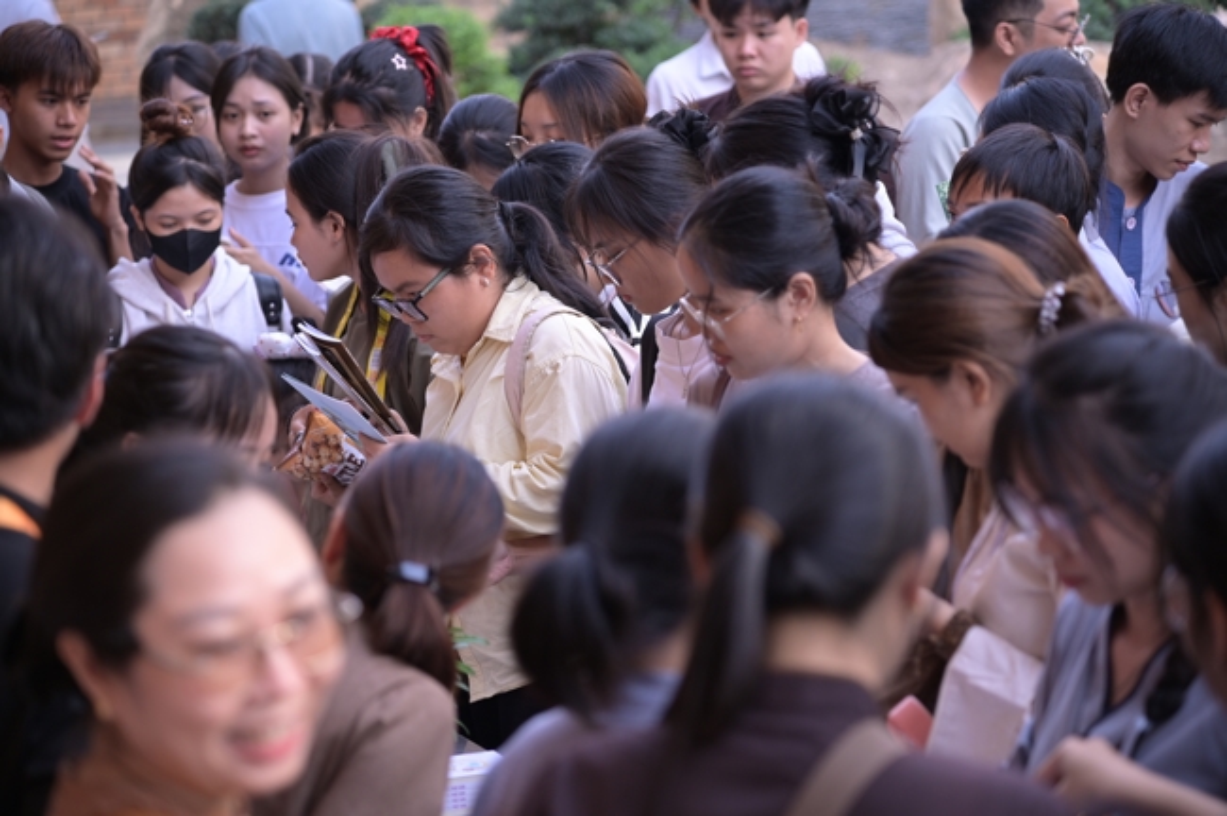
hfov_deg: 17.1
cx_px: 614
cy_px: 408
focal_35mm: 120
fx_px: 4086
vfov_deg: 11.4
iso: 320
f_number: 4
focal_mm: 120
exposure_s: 1/200
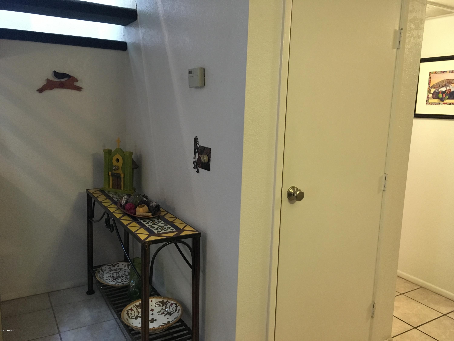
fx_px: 380
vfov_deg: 48.2
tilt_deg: -8.6
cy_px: 170
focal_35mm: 29
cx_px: 227
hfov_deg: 61.7
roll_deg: -2.3
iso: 200
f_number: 2.2
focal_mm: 4.15
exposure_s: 1/20
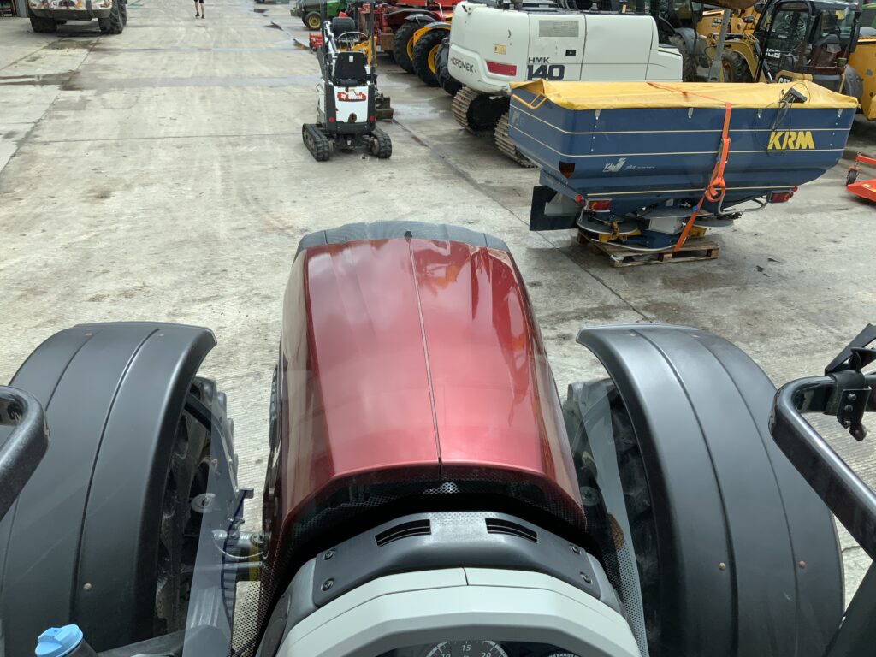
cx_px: 438
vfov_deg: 48.2
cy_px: 328
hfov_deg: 61.7
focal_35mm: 29
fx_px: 734
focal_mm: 3
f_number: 1.8
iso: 16
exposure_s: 1/650
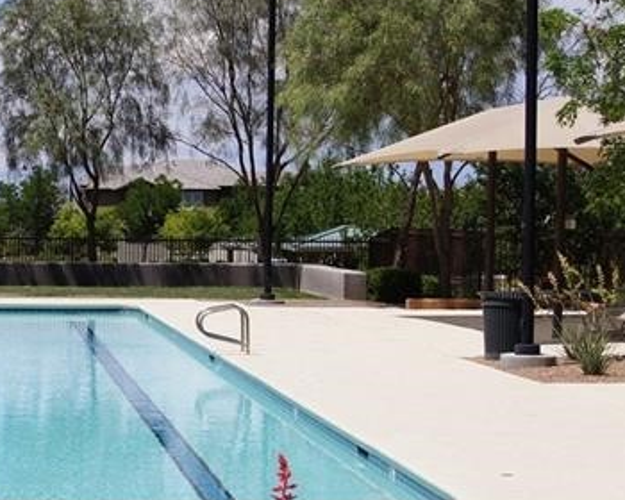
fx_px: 1665
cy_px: 302
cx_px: -77
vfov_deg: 17.1
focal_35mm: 90
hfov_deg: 20.2
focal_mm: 28
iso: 100
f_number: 13
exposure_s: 1/250
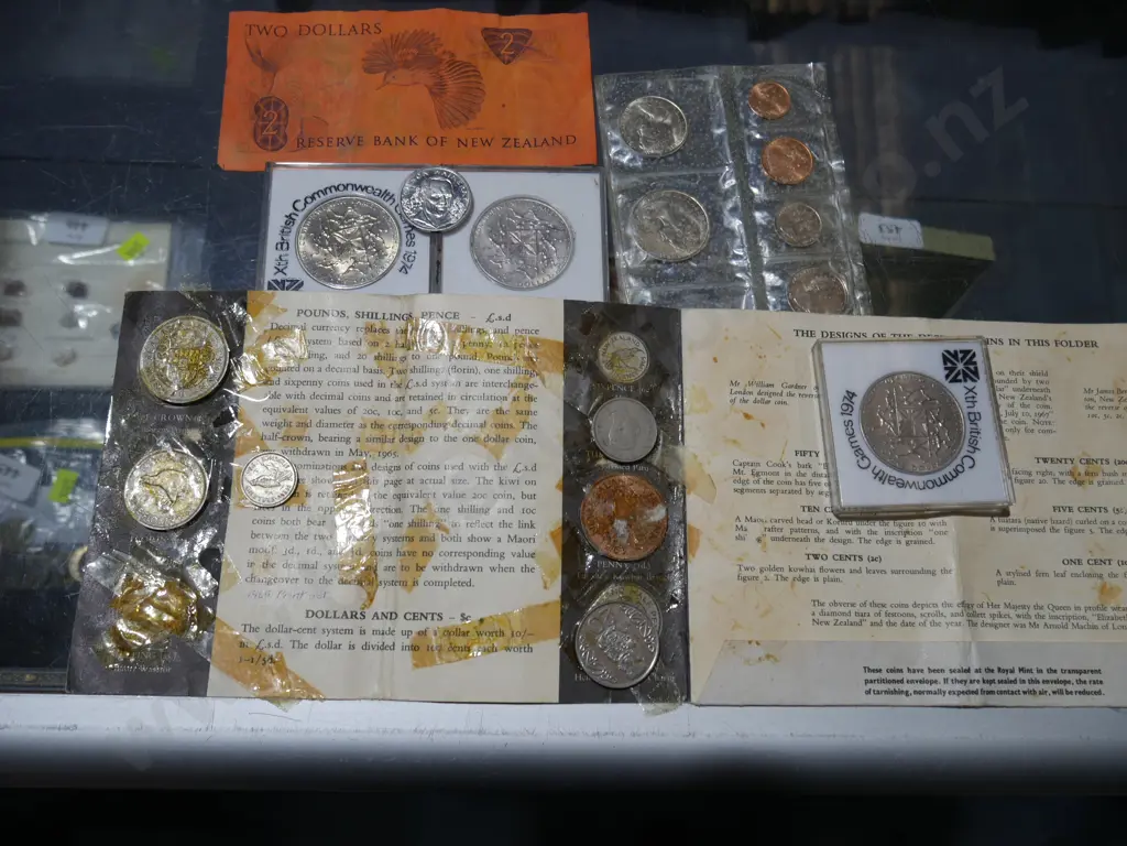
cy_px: 423
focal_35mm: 28
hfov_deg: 63.4
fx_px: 912
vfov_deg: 49.7
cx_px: 564
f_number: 4.5
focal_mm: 14
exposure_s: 1/160
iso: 200
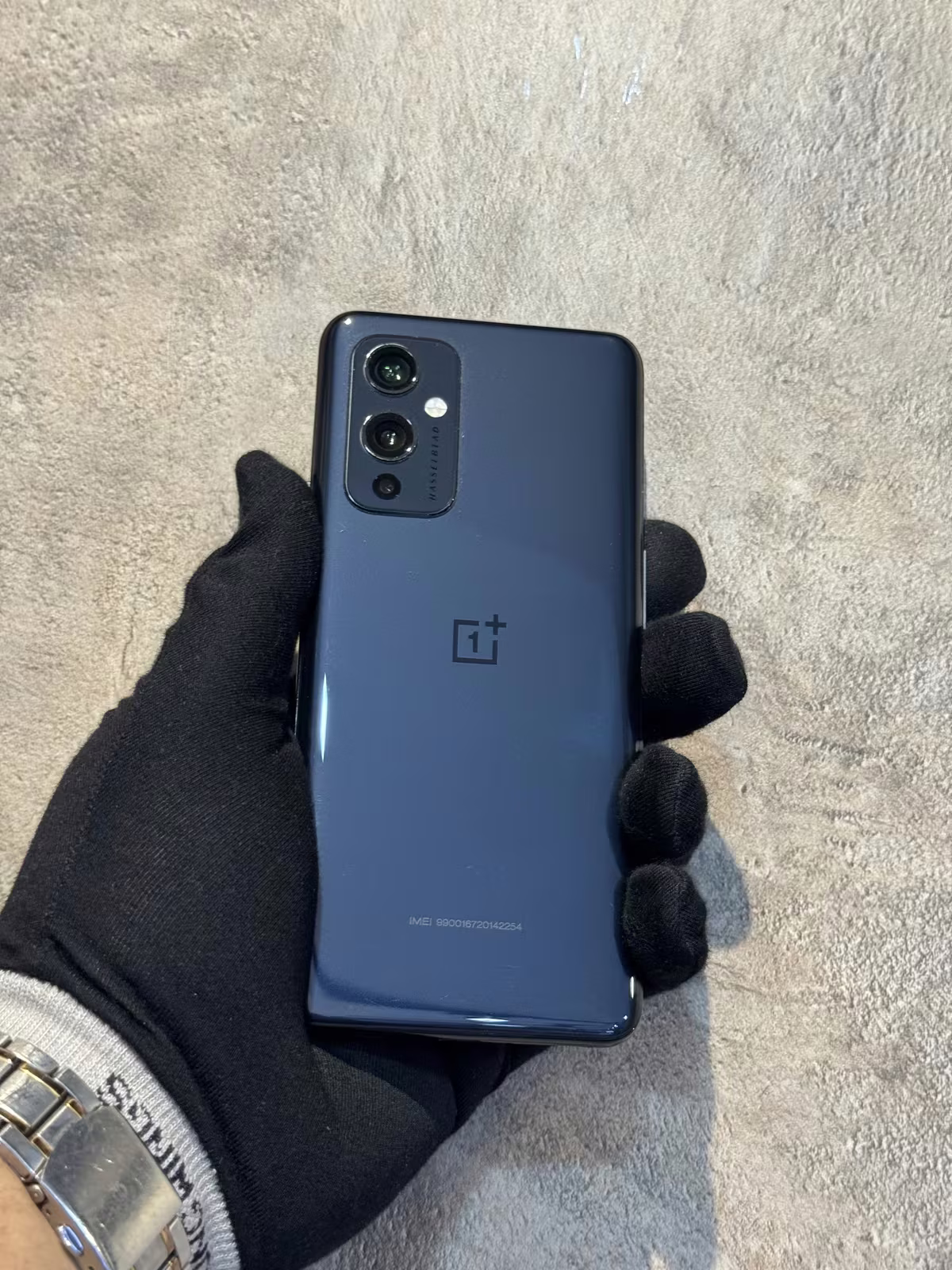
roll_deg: -14.2
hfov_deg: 30.3
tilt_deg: +6.5
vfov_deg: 39.7
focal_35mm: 48
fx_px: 1760
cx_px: 476
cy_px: 635
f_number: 1.78
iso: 125
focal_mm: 6.76
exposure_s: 1/50
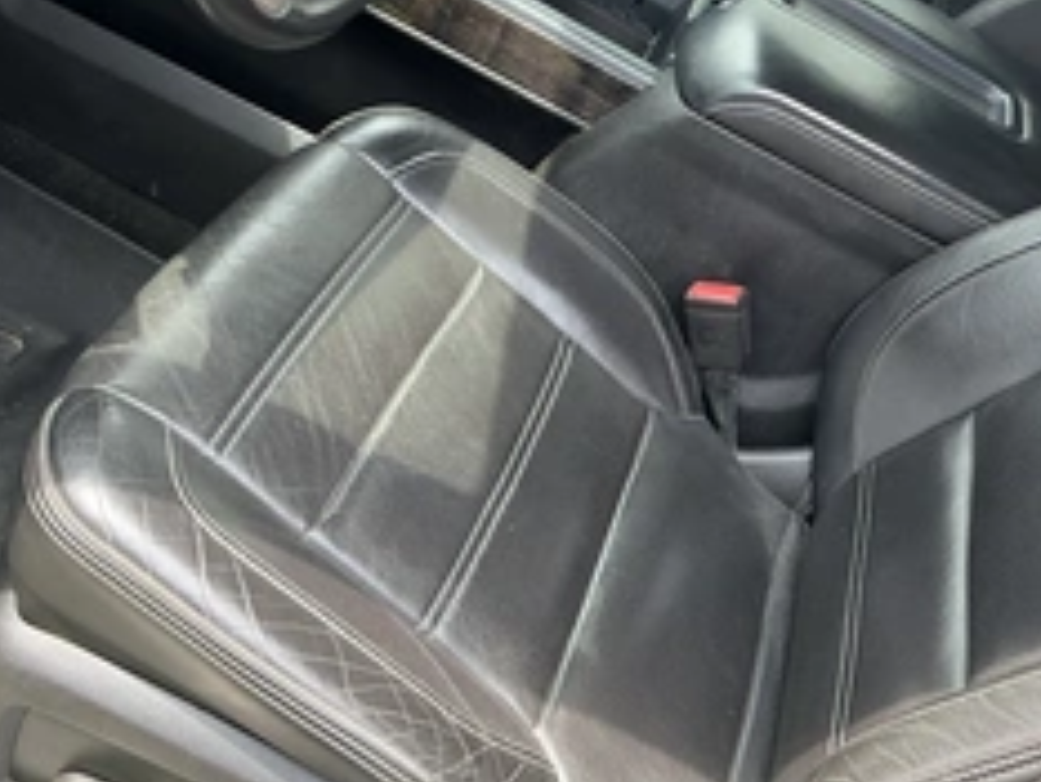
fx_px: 1444
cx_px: 809
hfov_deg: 38.4
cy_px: 250
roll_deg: -34.1
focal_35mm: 48
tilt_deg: -27.7
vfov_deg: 30.0
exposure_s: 1/122
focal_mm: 3
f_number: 1.8
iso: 32
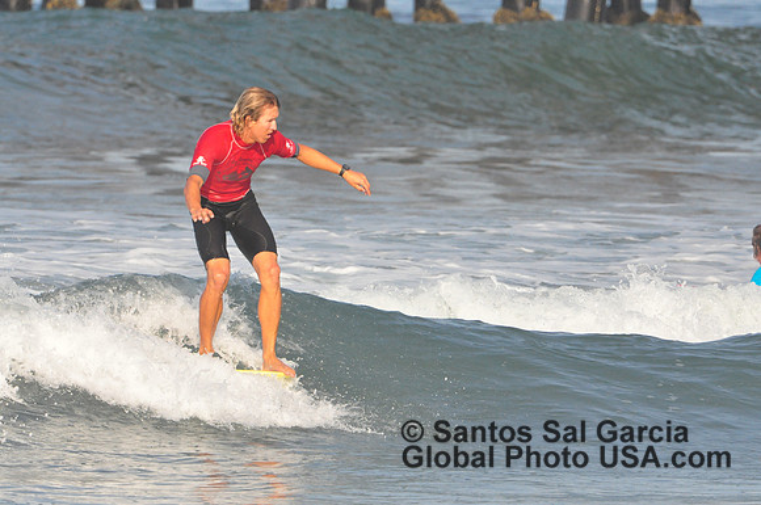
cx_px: 380
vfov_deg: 1.7
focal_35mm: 825
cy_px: 252
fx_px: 17415
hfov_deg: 2.5
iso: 1250
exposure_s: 1/1250
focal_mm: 550
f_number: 11
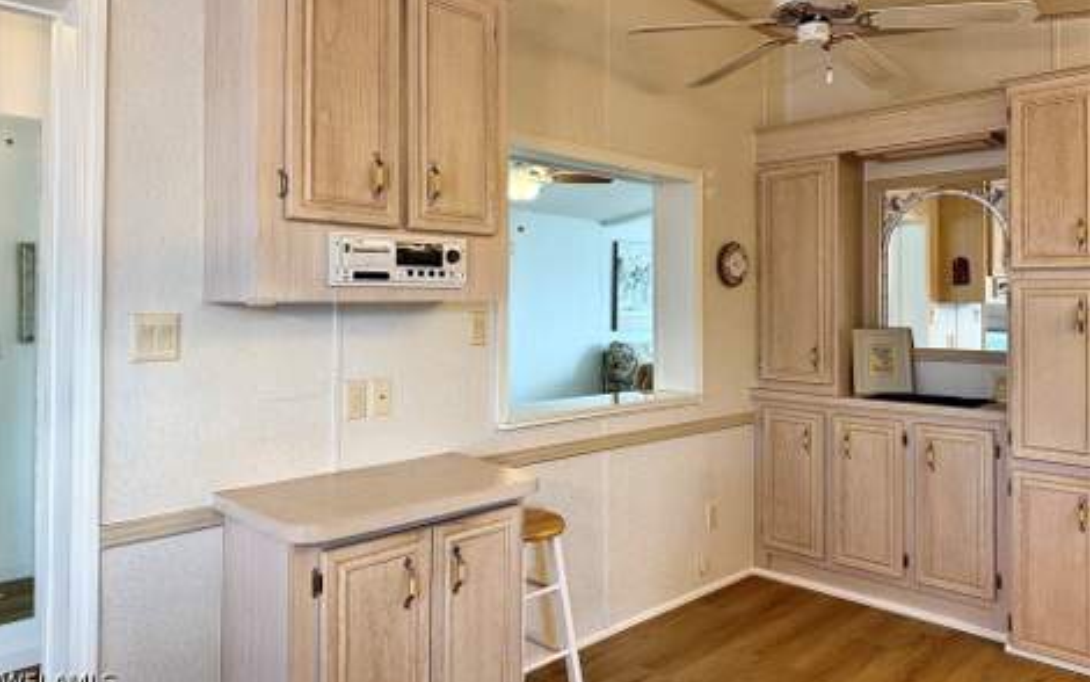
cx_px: 536
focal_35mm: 26
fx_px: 773
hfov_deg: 70.4
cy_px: 283
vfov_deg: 47.4
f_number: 1.78
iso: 125
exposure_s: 1/120
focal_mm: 6.76
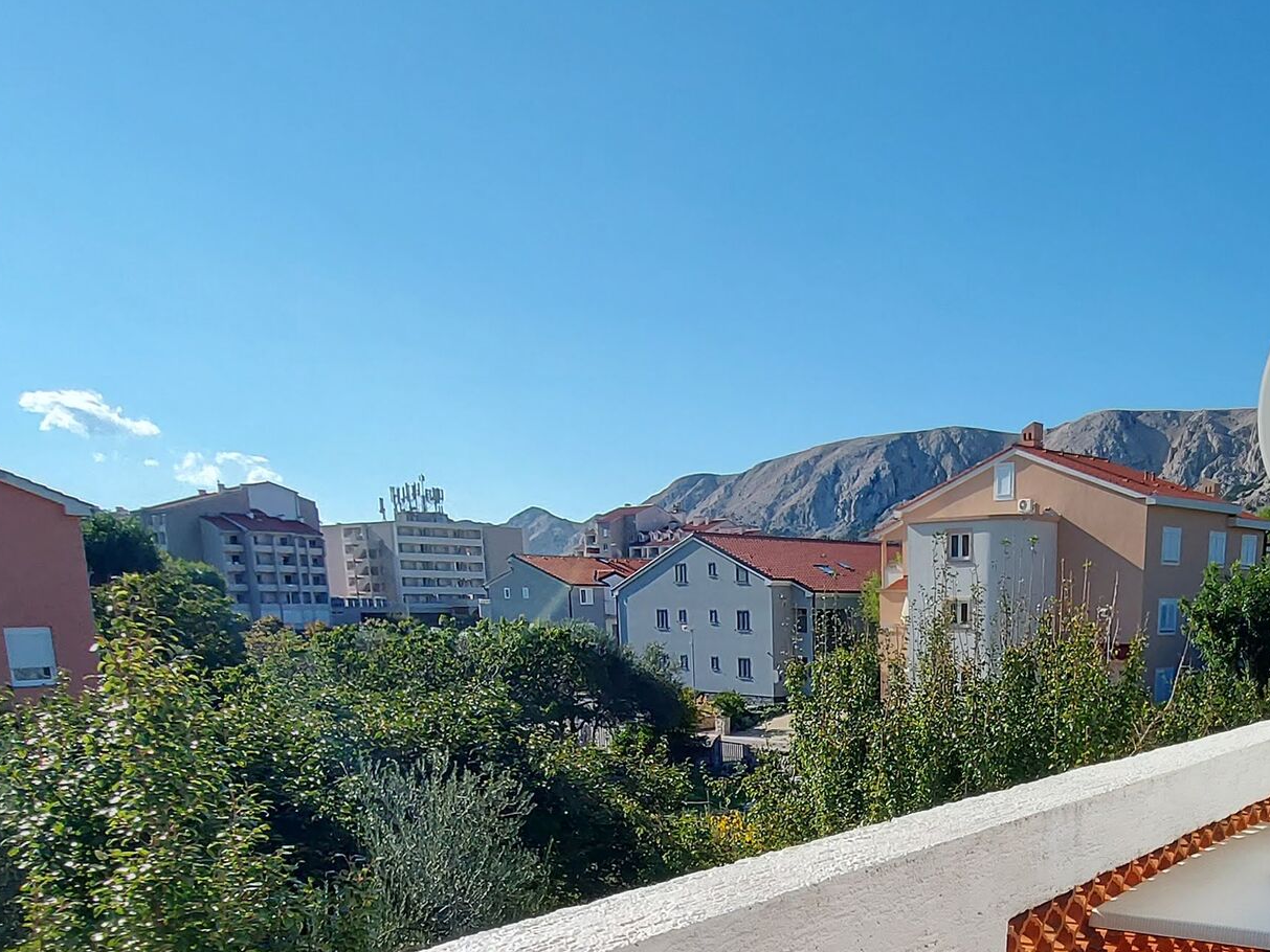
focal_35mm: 30
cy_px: 929
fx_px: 1101
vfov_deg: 41.4
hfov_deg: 58.1
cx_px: 882
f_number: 2.2
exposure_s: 1/2117
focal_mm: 1.74
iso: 50
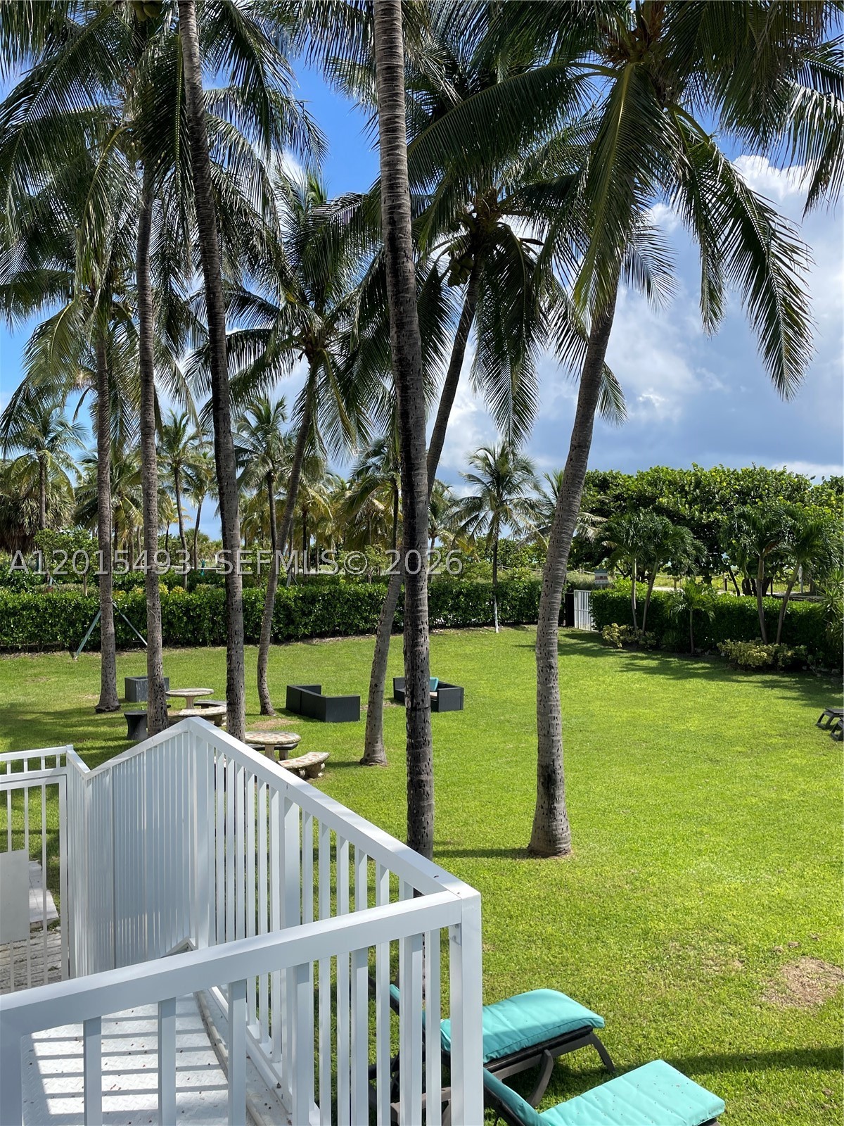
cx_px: 422
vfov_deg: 67.3
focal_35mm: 26
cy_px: 563
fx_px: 845
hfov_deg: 53.1
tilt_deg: -1.6
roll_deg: +0.9
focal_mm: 4.2
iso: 32
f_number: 1.6
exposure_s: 1/3125
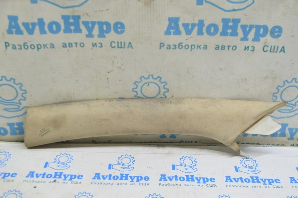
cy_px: 99
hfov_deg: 48.0
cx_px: 149
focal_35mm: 40
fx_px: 335
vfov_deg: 33.0
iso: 400
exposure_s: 1/20
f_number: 5.6
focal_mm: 27
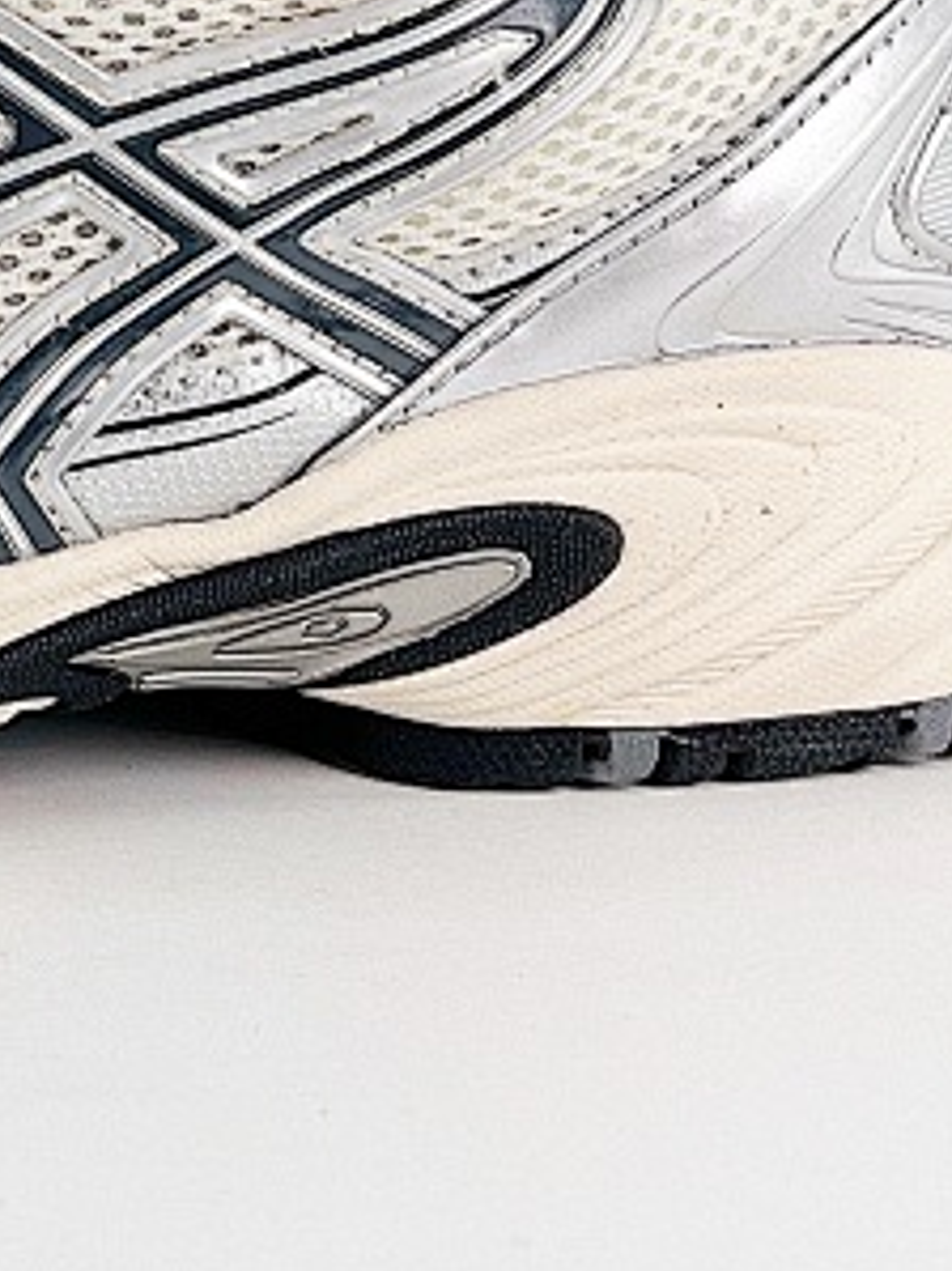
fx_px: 3449
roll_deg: -0.5
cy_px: -17
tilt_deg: -6.6
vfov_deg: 20.2
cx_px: -327
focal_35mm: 94
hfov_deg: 14.9
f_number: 1.5
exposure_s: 1/1124
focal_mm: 5.7
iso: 50
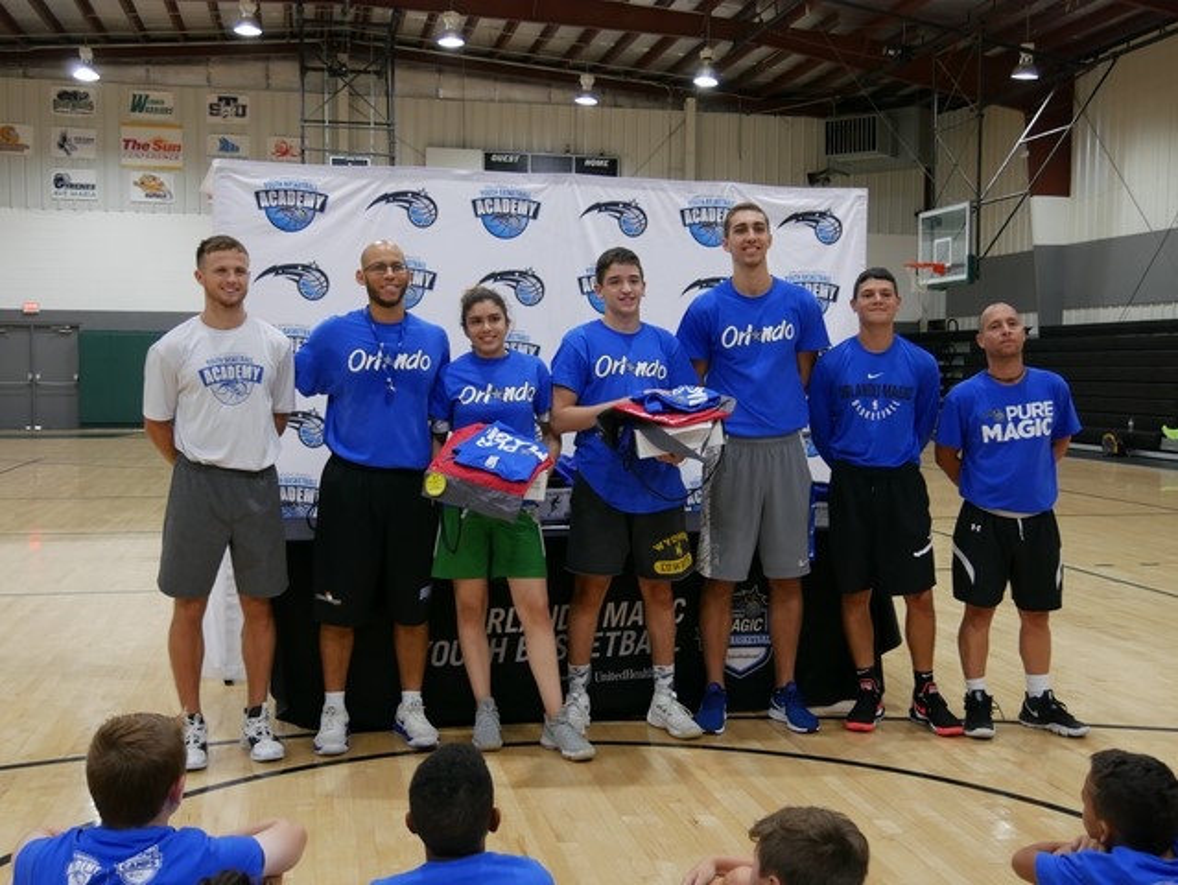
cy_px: 442
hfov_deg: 49.0
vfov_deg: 37.8
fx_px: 1294
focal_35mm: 38
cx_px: 589
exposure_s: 1/60
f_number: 3.8
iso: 800
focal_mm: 19
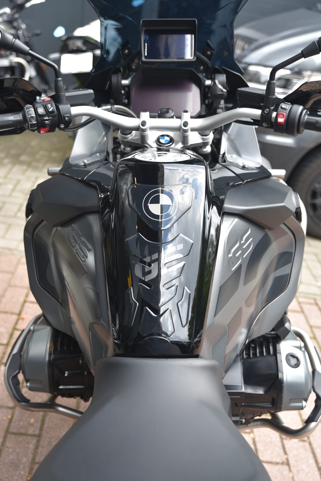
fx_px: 534
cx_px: 160
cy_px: 240
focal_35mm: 40
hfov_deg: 33.4
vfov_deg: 48.4
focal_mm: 40
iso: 100
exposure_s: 1/60
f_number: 3.5
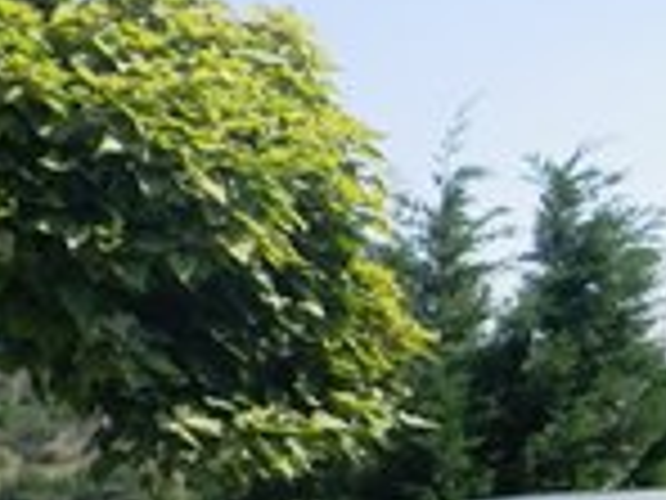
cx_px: 896
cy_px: 671
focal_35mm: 91
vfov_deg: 15.4
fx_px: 1751
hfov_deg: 19.6
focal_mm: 5
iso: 80
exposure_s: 1/500
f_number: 4.2
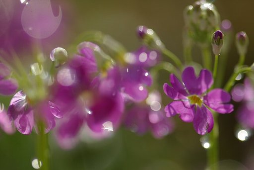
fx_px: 1112
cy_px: 85
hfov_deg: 13.0
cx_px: 127
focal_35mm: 158
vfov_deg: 8.7
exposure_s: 1/2000
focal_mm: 105
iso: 200
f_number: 2.8
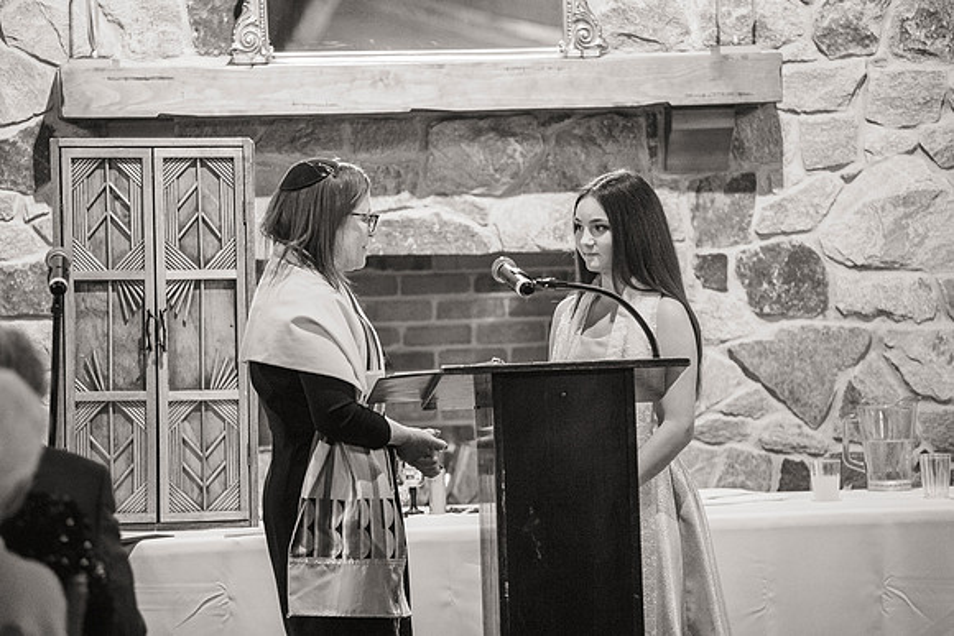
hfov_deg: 12.1
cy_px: 318
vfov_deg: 8.1
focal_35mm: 170
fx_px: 4506
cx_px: 477
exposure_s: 1/100
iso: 5600
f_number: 3.5
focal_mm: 170
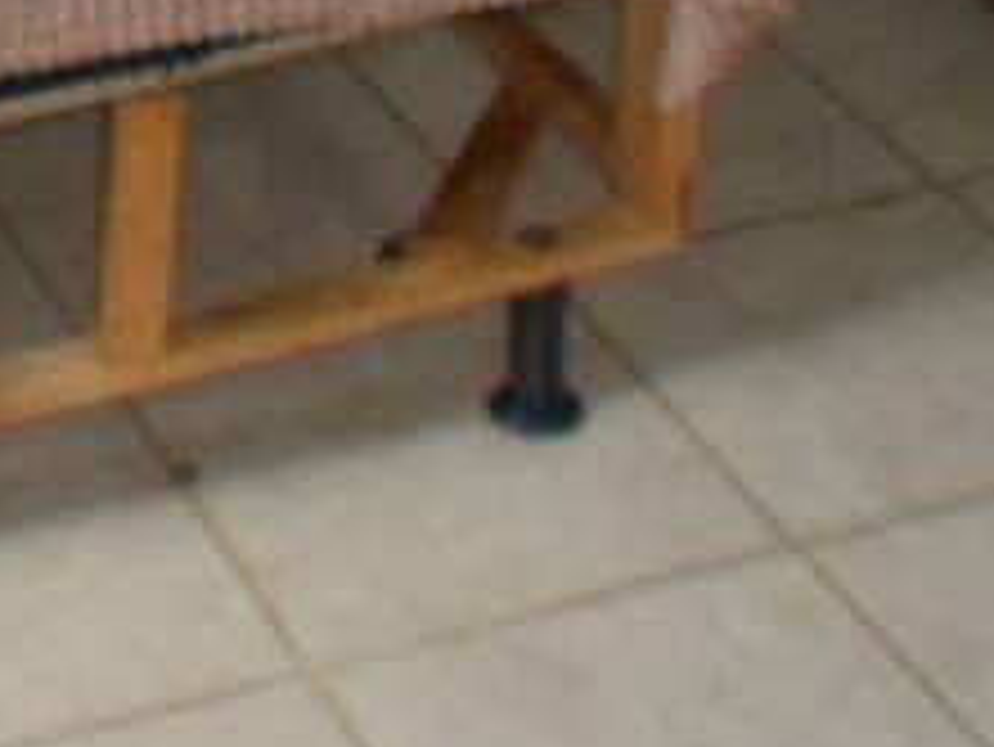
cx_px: 166
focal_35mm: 116
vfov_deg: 11.3
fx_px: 3333
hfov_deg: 16.8
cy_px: -850
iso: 100
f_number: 2.5
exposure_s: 1/30
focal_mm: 4.5
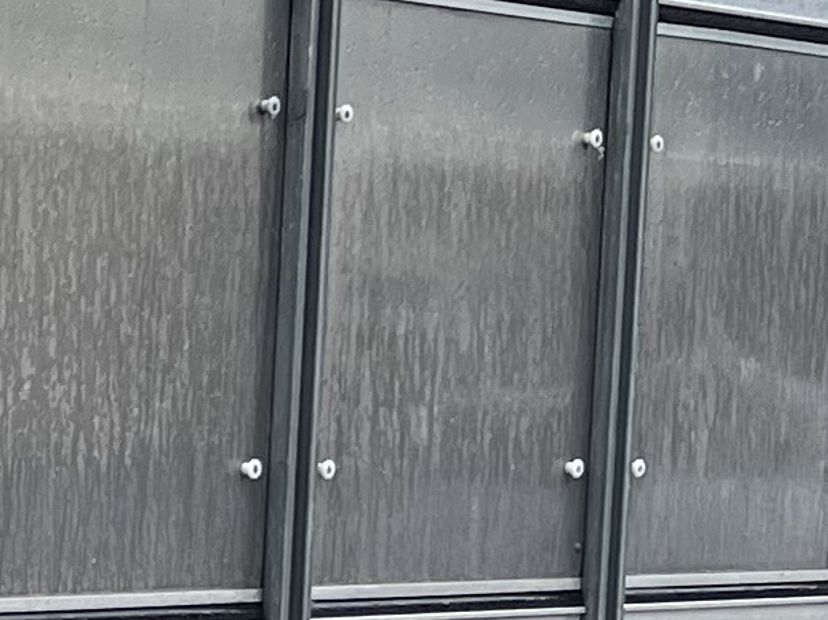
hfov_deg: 10.4
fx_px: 4136
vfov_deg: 8.5
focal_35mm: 173
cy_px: 684
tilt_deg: -4.7
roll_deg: -0.3
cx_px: -925
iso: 50
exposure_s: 1/967
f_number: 1.6
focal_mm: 5.1
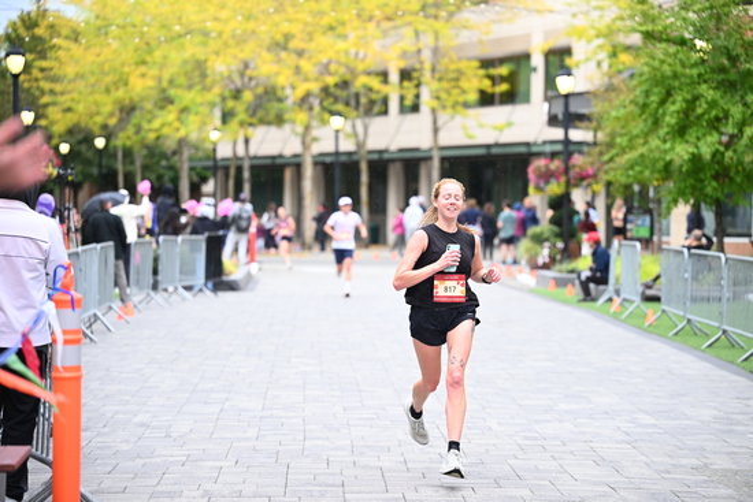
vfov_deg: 12.5
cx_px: 376
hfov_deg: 18.6
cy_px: 251
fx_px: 2301
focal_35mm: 110
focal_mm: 110
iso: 1250
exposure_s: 1/1250
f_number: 2.8
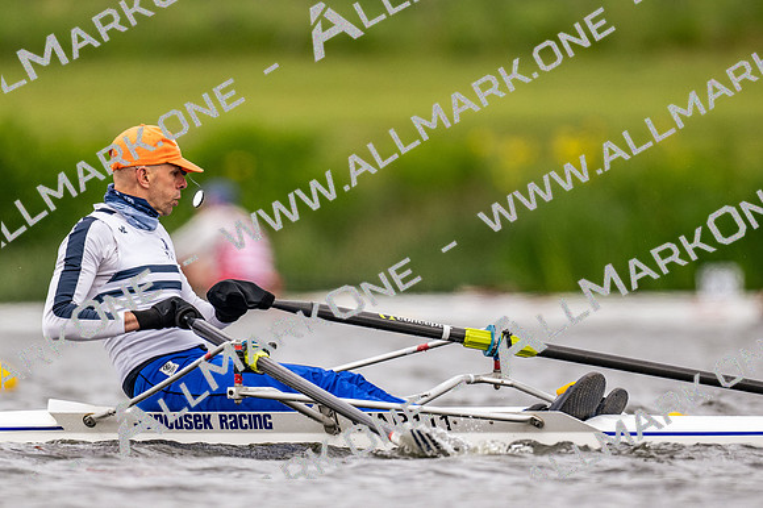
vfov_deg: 1.5
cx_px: 382
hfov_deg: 2.3
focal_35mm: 900
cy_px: 254
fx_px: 19063
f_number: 4
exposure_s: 1/2500
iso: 720
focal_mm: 600
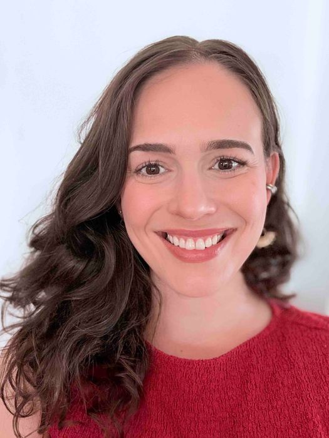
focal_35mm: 30
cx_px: 164
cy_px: 219
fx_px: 380
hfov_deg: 46.8
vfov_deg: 60.0
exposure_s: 1/60
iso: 320
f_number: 1.9
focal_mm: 2.69
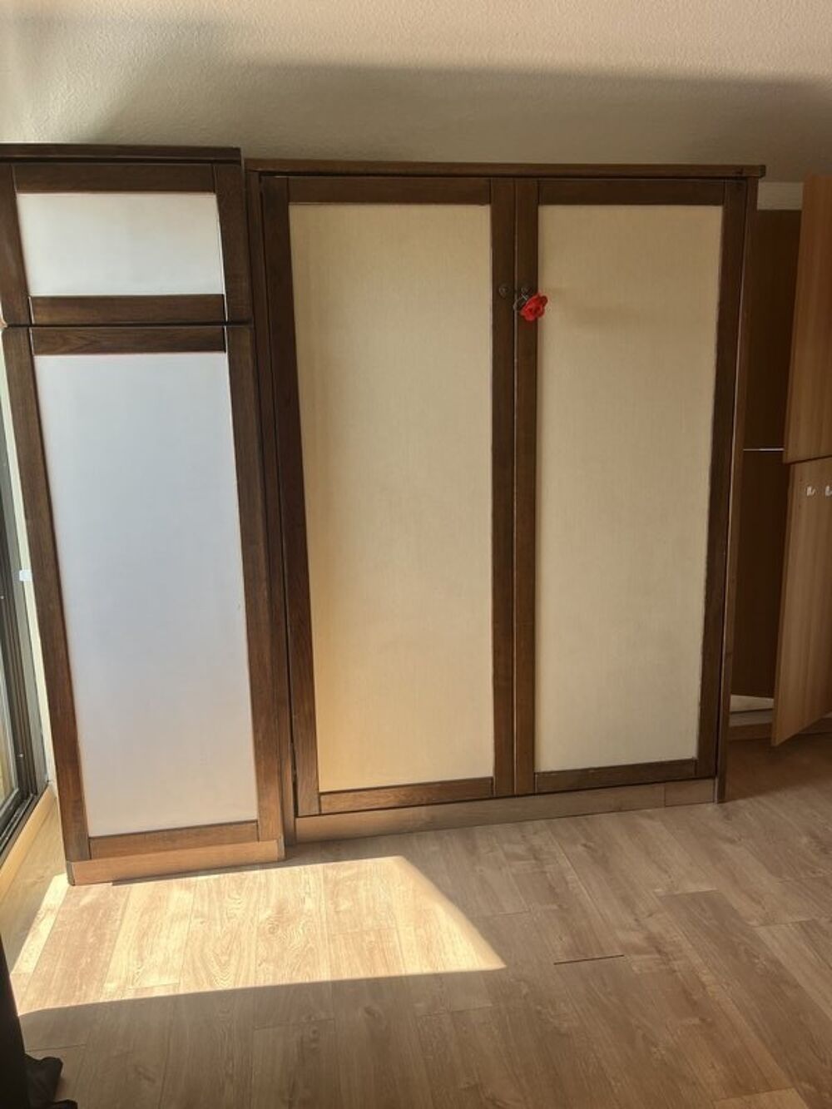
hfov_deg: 53.1
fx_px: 833
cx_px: 416
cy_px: 554
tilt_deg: -11.9
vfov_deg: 67.3
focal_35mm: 26
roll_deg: +1.1
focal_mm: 5.1
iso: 50
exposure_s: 1/296
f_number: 1.6
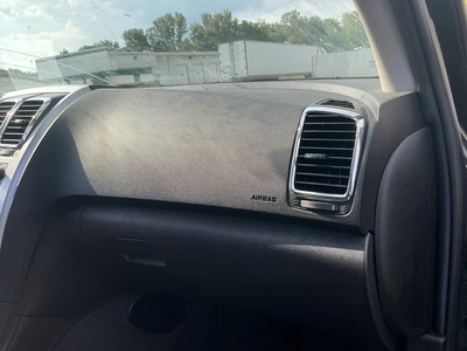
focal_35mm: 28
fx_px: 378
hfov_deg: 63.4
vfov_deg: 49.7
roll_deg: +5.3
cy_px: 176
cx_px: 234
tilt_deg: -15.3
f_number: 1.8
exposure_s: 1/391
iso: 25
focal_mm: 3
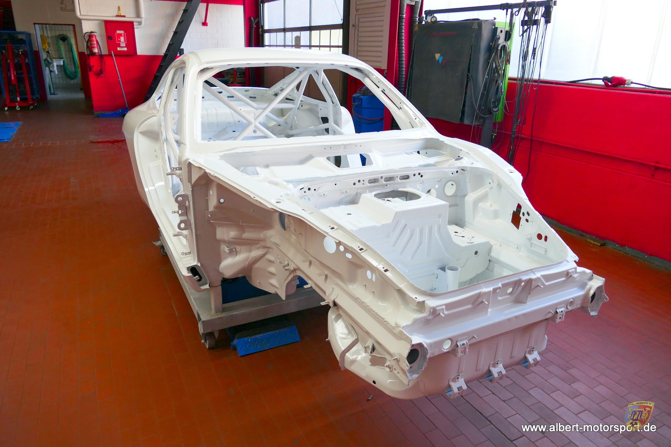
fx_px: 466
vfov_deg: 51.3
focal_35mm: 25
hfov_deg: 71.5
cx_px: 336
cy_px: 224
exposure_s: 1/60
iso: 250
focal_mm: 9.12
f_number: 2.8
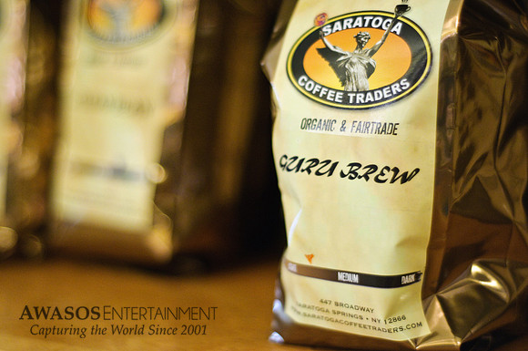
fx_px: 1098
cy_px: 176
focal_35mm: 75
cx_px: 264
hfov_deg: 27.0
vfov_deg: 18.1
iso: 1100
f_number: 1.8
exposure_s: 1/60
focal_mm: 50
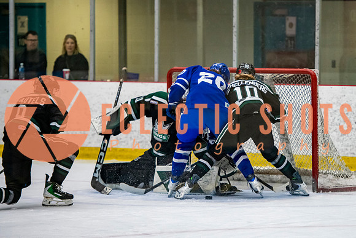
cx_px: 264
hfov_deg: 9.5
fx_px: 2136
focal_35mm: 216
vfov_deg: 6.4
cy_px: 95
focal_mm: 145
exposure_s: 1/640
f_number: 3.2
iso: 2000
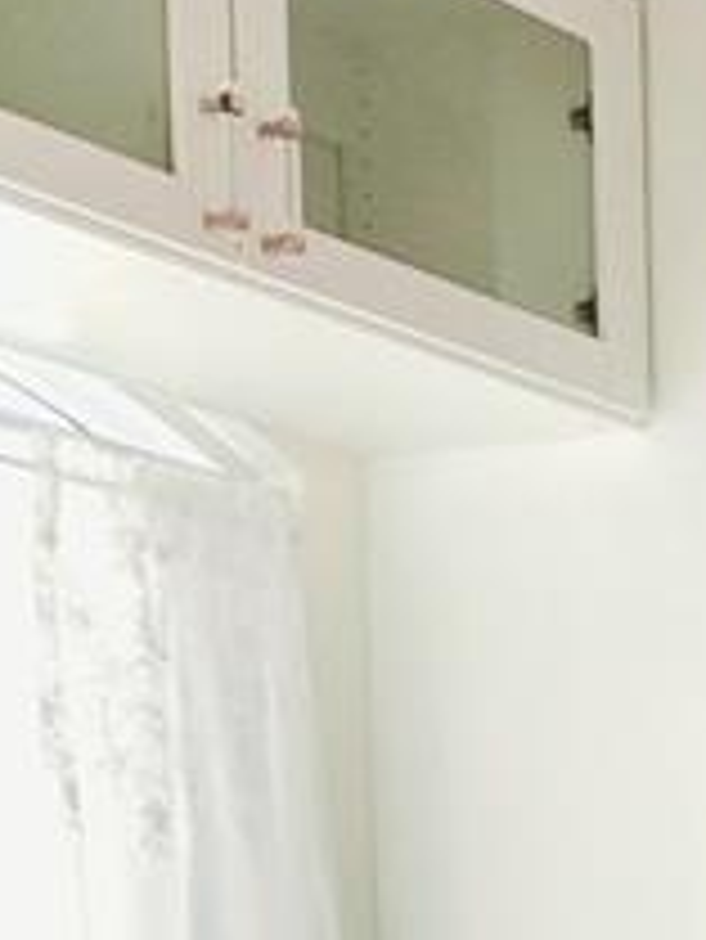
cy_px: 1920
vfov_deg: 12.9
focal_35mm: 132
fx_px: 3586
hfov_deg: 9.6
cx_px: 1862
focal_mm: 5.4
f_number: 1.8
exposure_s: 1/120
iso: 64
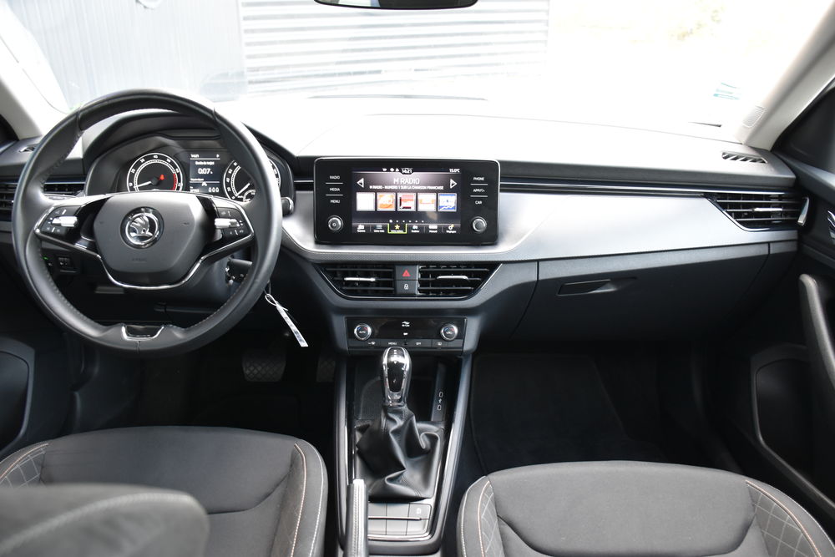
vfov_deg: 43.6
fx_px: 696
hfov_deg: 61.9
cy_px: 278
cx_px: 418
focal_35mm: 30
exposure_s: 1/60
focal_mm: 20
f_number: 3.5
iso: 900
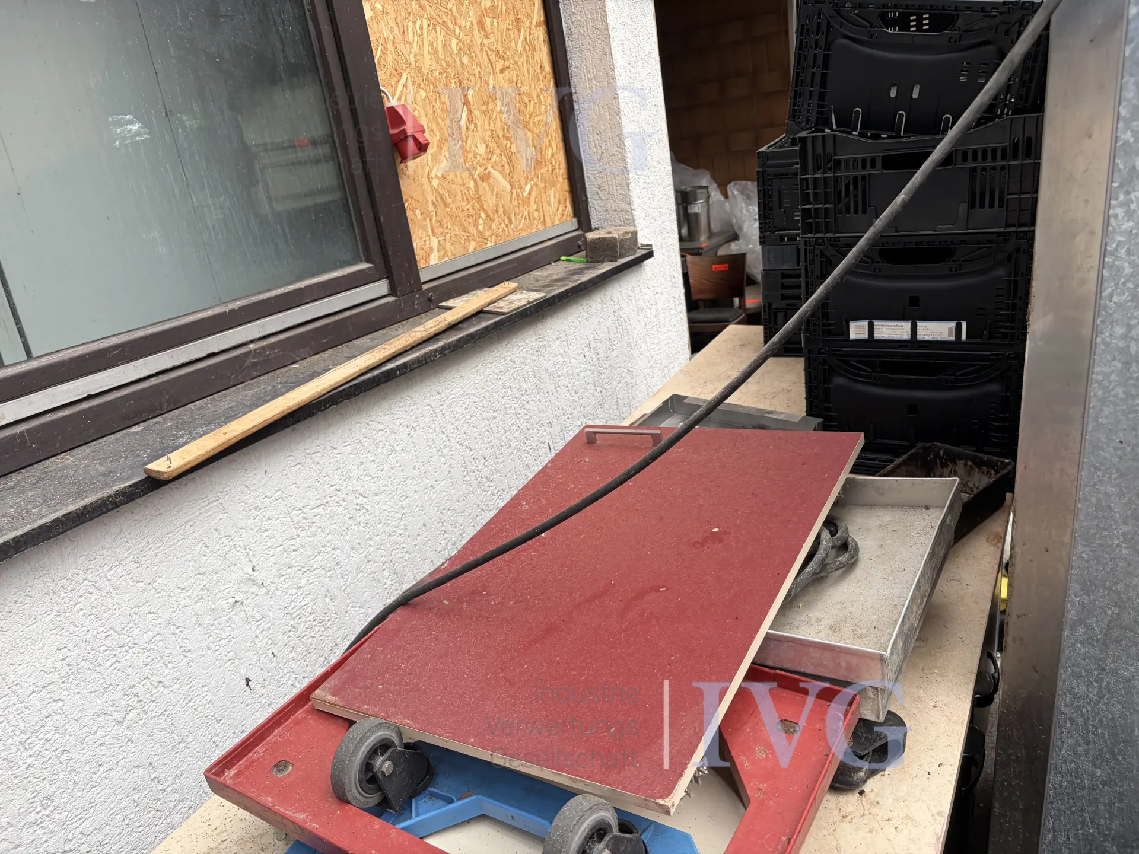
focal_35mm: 26
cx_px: 570
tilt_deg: -18.8
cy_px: 427
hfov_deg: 67.3
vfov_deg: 53.1
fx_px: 856
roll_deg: +9.7
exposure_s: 1/361
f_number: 1.6
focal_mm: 5.96
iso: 50
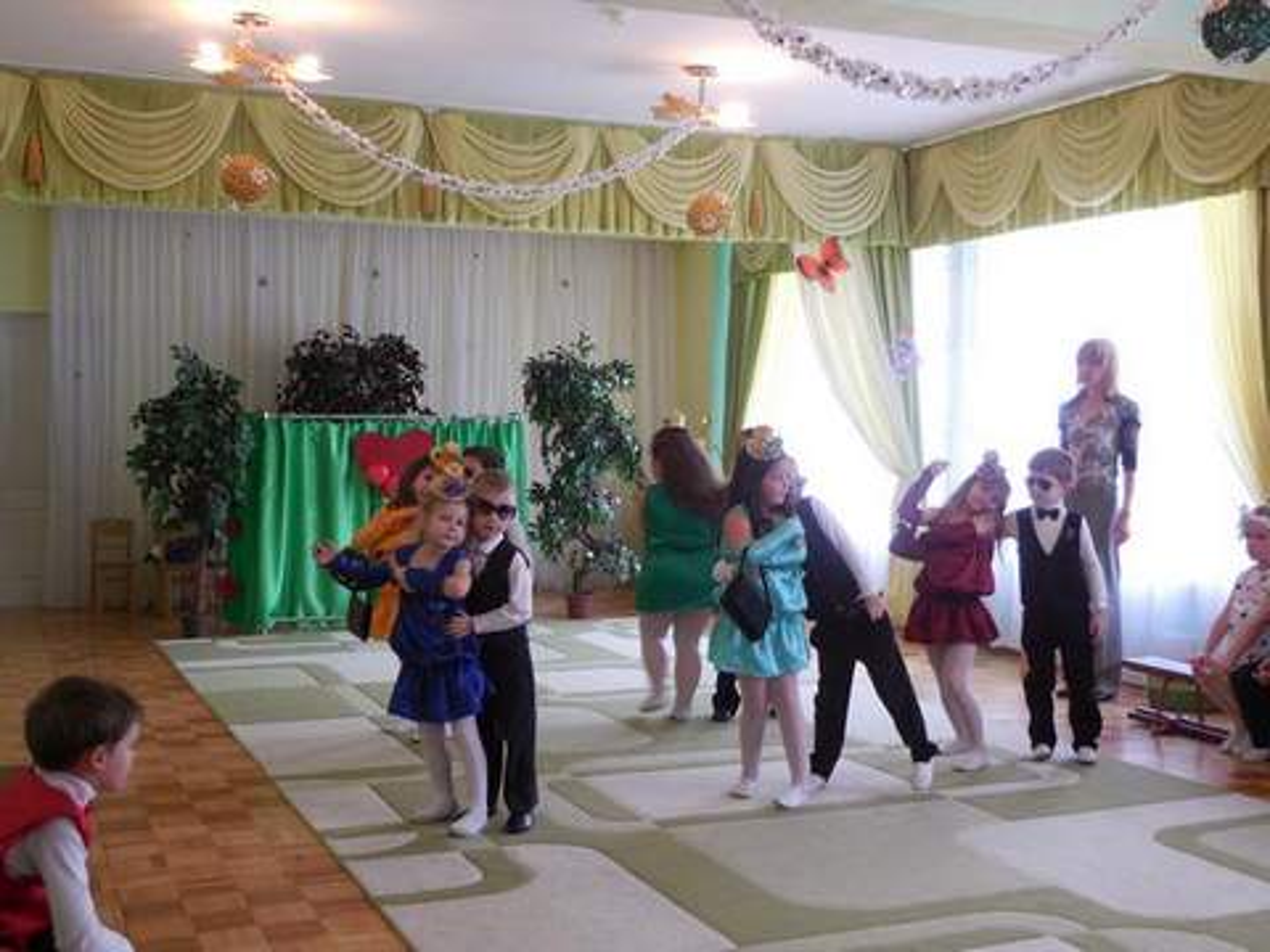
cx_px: 635
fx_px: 1688
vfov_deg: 31.5
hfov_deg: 41.2
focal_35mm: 46
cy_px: 476
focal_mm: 8.2
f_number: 3.8
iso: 200
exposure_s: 1/30
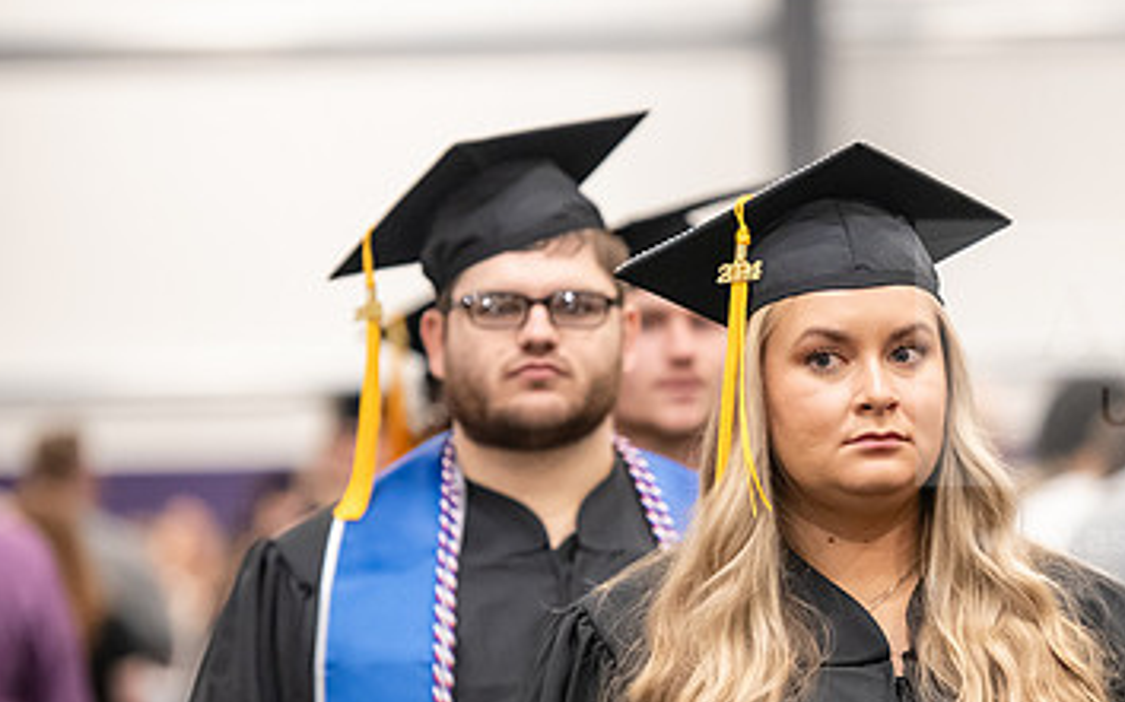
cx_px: 820
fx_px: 7938
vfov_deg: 5.1
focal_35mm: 259
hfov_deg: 8.1
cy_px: 605
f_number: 3.2
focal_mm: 155
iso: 3200
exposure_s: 1/200
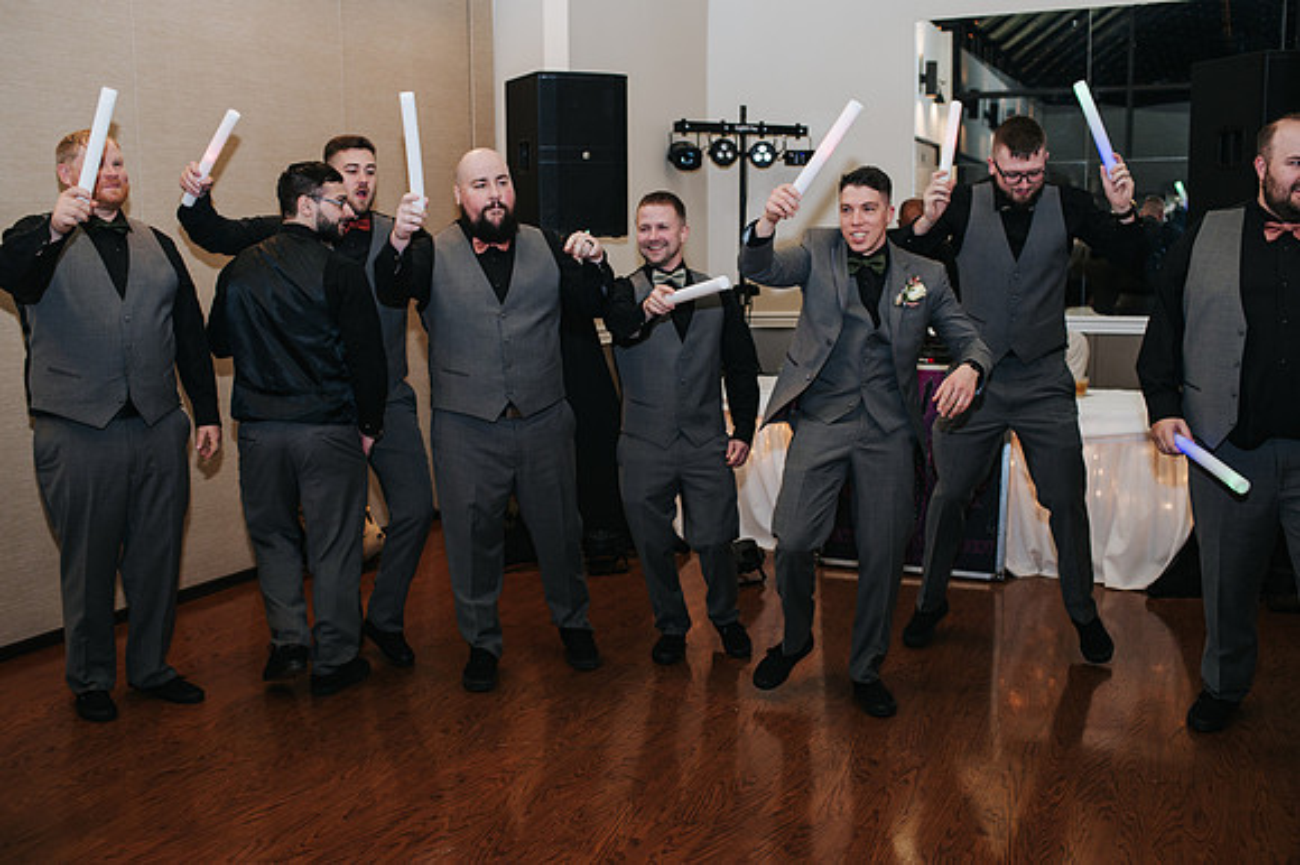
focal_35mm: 35
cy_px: 432
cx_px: 650
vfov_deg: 37.8
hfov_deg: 54.5
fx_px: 1263
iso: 800
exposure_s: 1/200
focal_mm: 35
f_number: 3.2
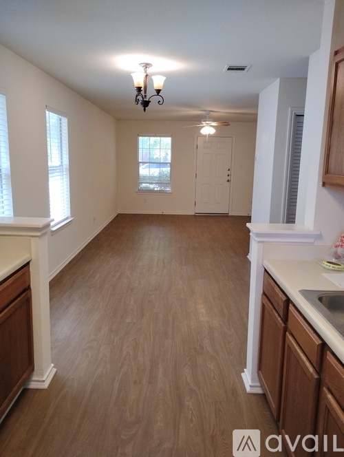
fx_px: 370
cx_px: 172
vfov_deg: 63.4
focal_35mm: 28
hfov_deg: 49.9
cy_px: 228
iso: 506
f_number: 1.8
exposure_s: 1/60
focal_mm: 4.26
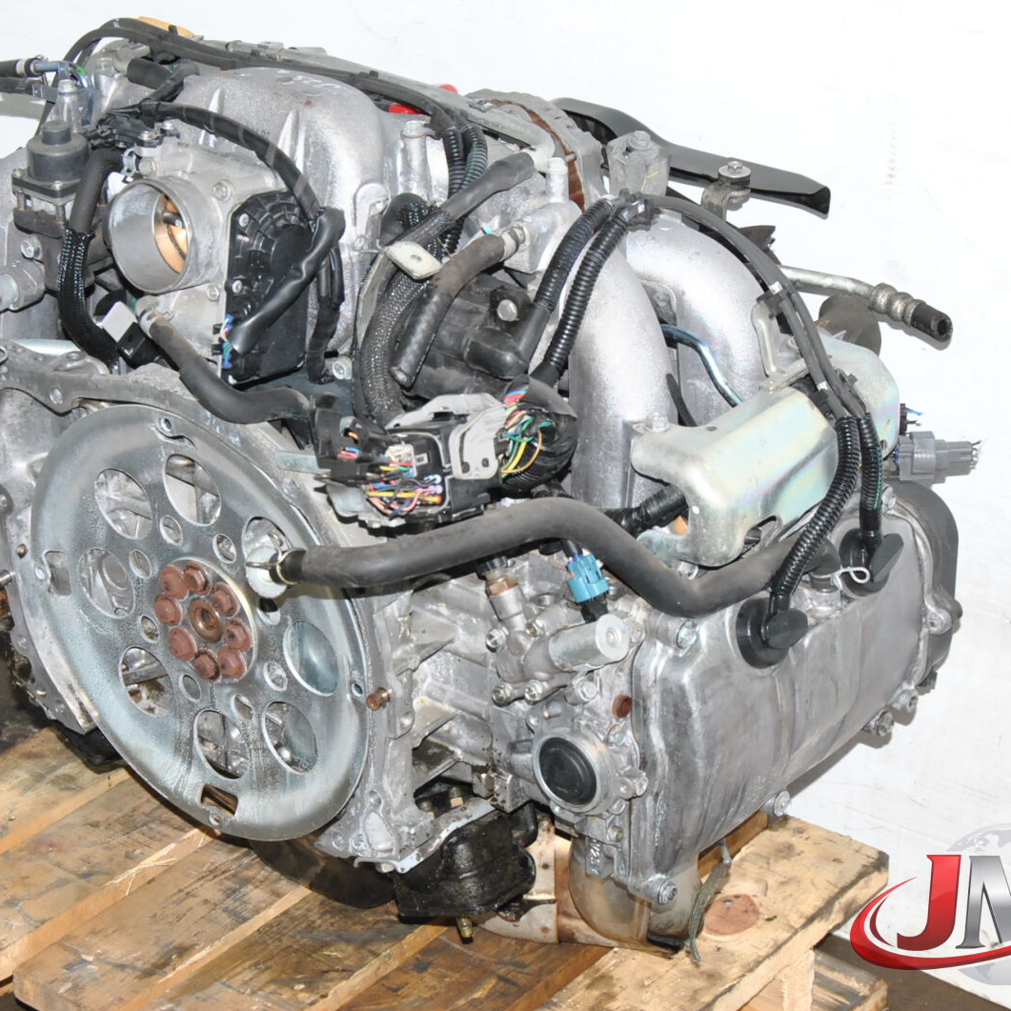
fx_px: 2863
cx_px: 446
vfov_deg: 20.0
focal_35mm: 87
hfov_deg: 20.0
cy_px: 509
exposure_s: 1/200
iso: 800
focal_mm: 45
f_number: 10
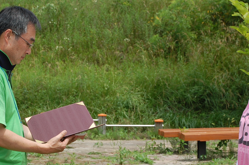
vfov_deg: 9.7
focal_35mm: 141
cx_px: 135
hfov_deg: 14.6
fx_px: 974
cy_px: 92
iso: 200
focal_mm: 60
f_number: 9
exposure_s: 1/320
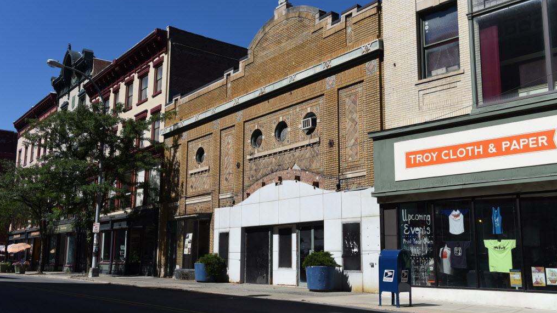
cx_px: 278
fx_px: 546
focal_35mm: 37
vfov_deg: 32.0
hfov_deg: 54.0
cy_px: 163
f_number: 9
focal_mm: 35
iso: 320
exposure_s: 1/800
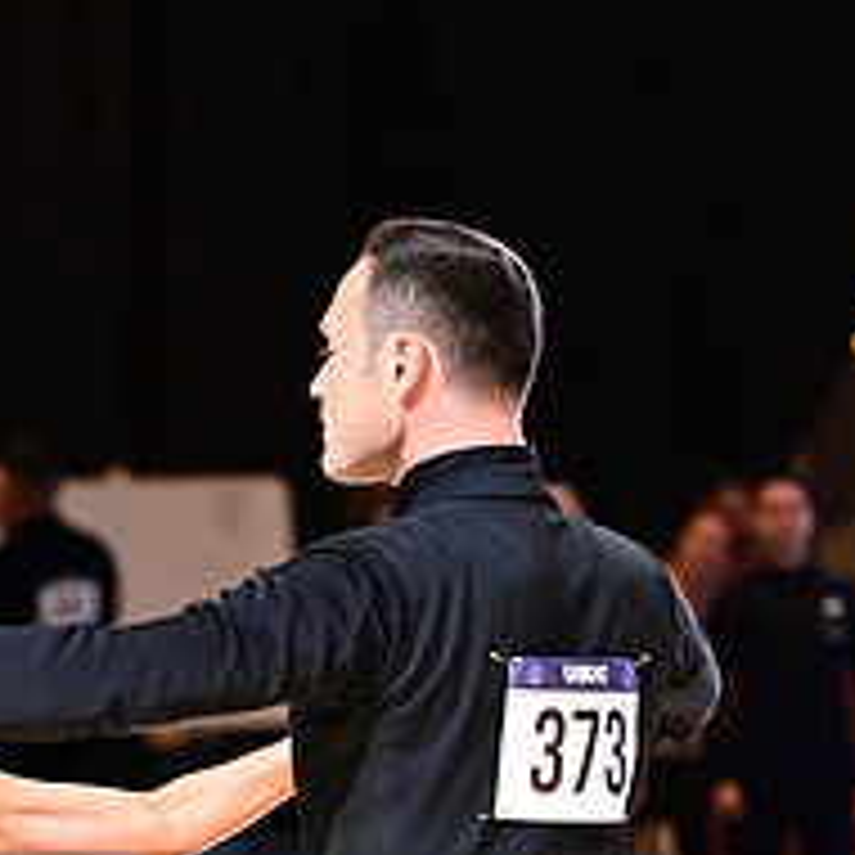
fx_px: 7098
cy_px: 1004
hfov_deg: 6.9
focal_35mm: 254
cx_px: 63
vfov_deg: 6.8
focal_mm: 98
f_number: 2.8
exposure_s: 1/320
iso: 2000
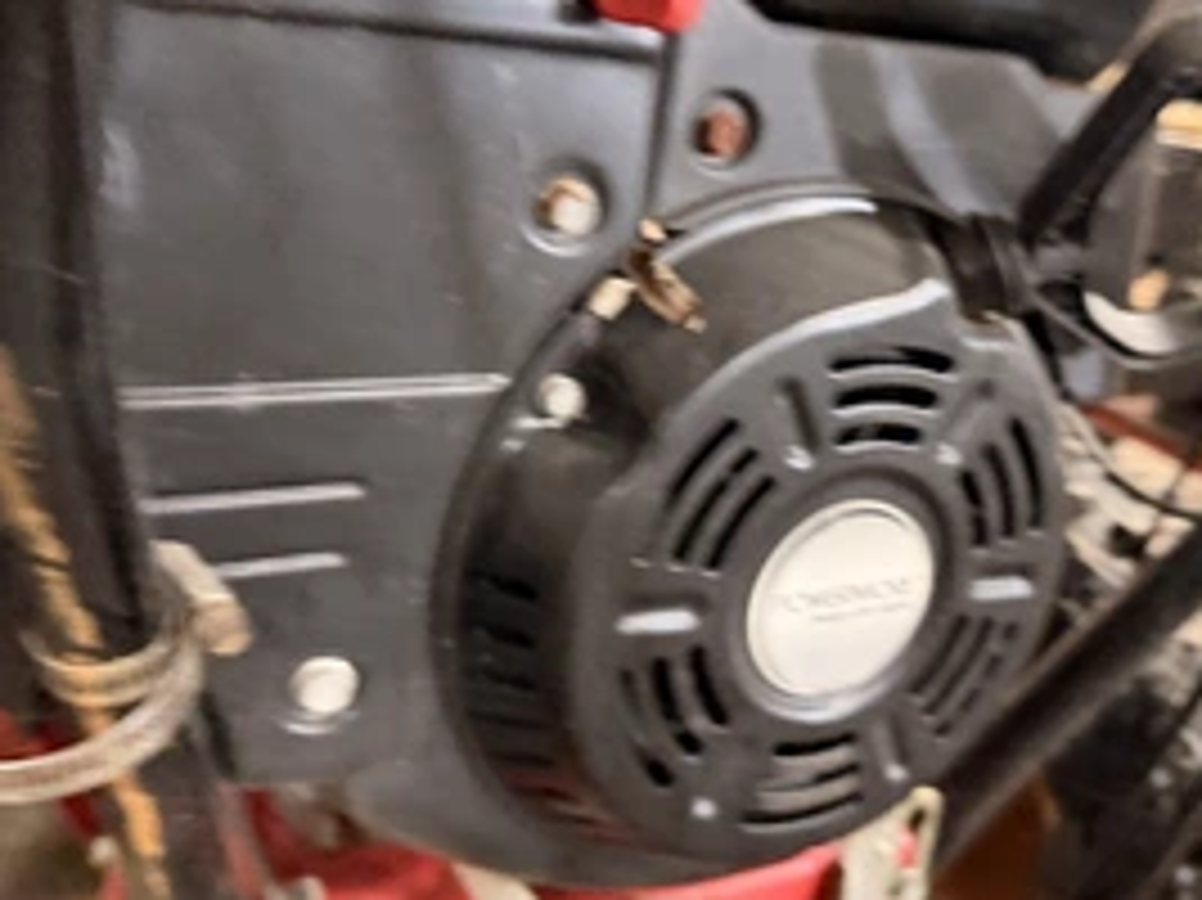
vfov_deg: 39.4
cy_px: 338
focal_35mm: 36
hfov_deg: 51.0
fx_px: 1249
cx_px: 720
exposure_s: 1/30
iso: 800
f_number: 1.78
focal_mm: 6.76
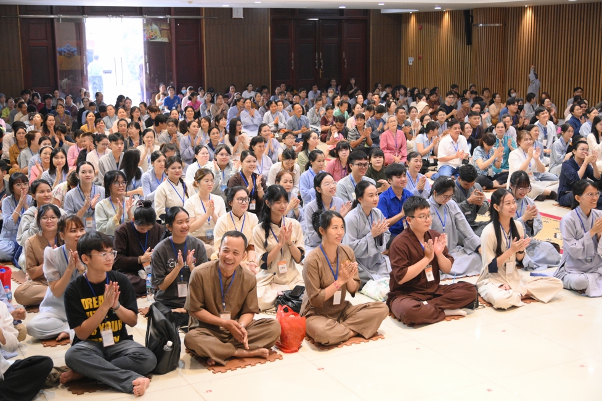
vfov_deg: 28.0
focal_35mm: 48
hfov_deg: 41.1
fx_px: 802
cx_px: 301
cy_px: 200
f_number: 4
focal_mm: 48
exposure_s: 1/250
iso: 6400
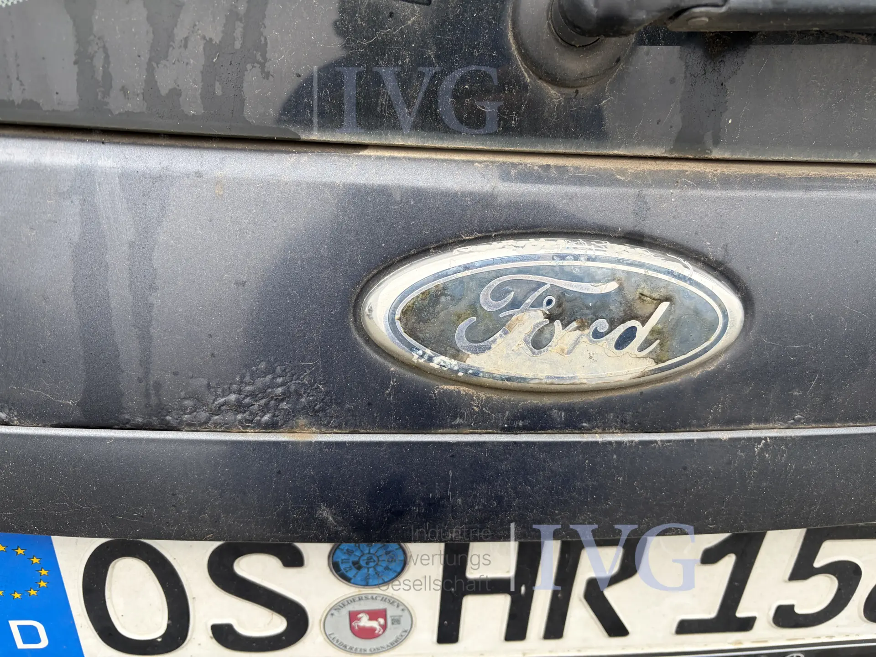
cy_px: 328
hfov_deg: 67.3
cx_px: 438
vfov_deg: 53.1
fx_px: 658
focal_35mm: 26
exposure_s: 1/166
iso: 64
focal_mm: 5.96
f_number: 1.6
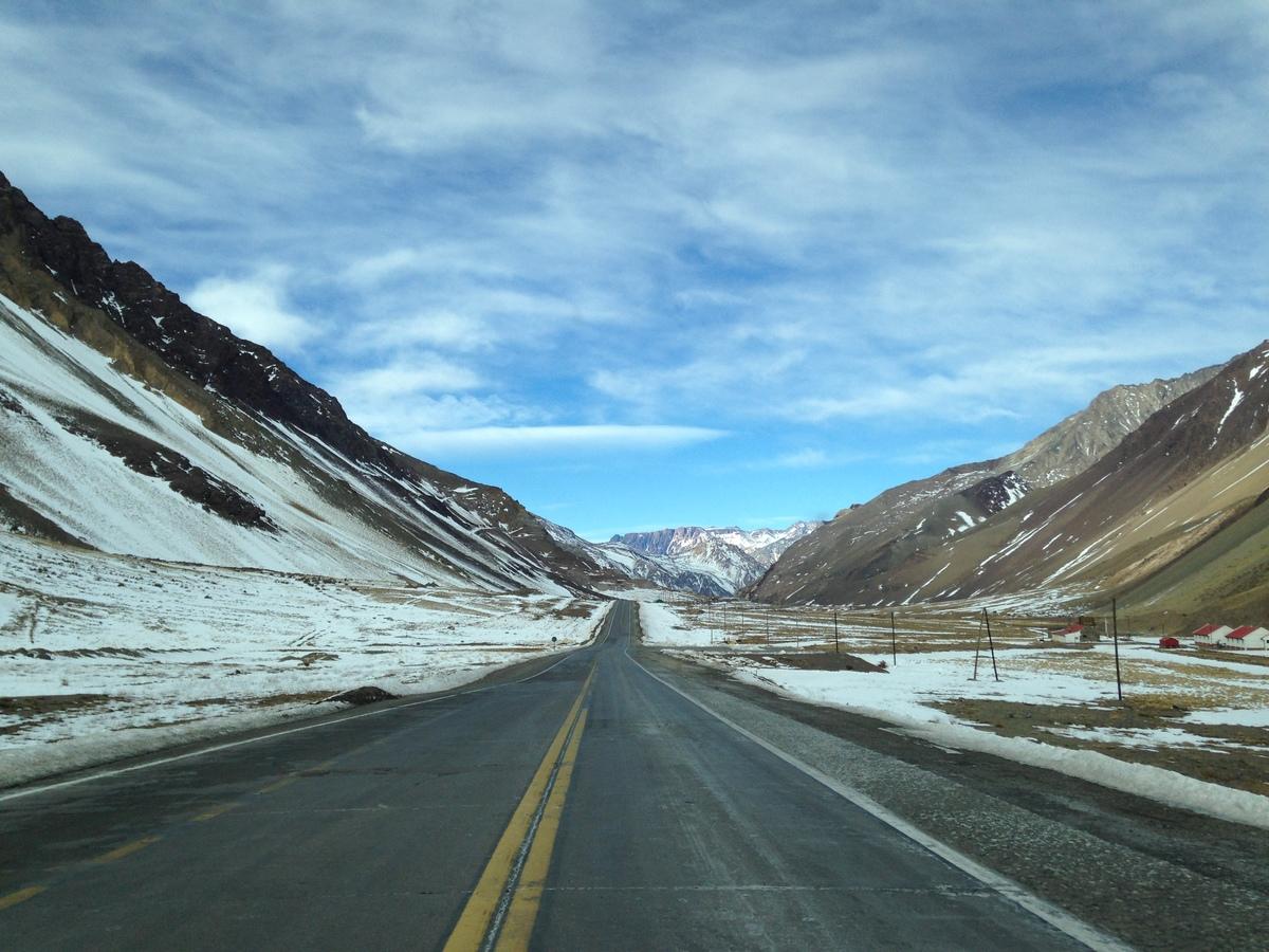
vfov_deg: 42.9
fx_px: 1210
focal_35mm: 33
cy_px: 476
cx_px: 634
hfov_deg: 55.4
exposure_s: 1/1153
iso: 50
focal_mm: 4.12
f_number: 2.4
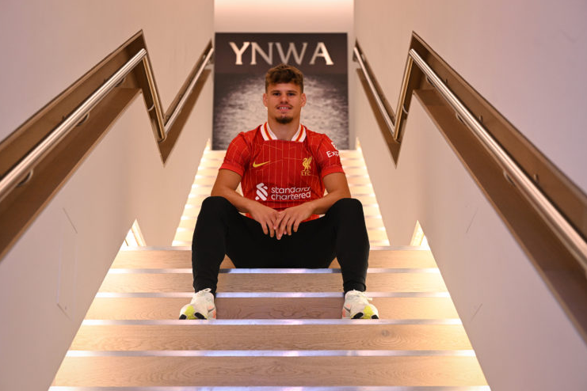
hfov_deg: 25.4
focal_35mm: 80
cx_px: 292
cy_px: 196
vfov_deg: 17.1
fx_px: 1304
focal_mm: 79
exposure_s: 1/250
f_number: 4.5
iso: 1600
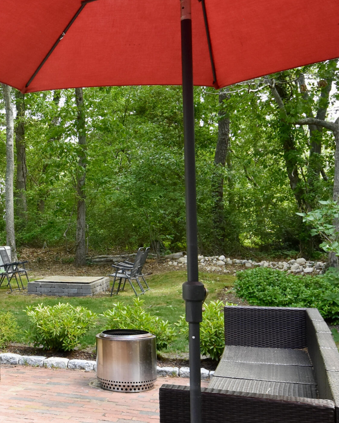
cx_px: -102
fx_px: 527
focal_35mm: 42
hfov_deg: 29.0
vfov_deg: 43.8
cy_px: 222
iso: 800
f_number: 7.1
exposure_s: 1/200
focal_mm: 14
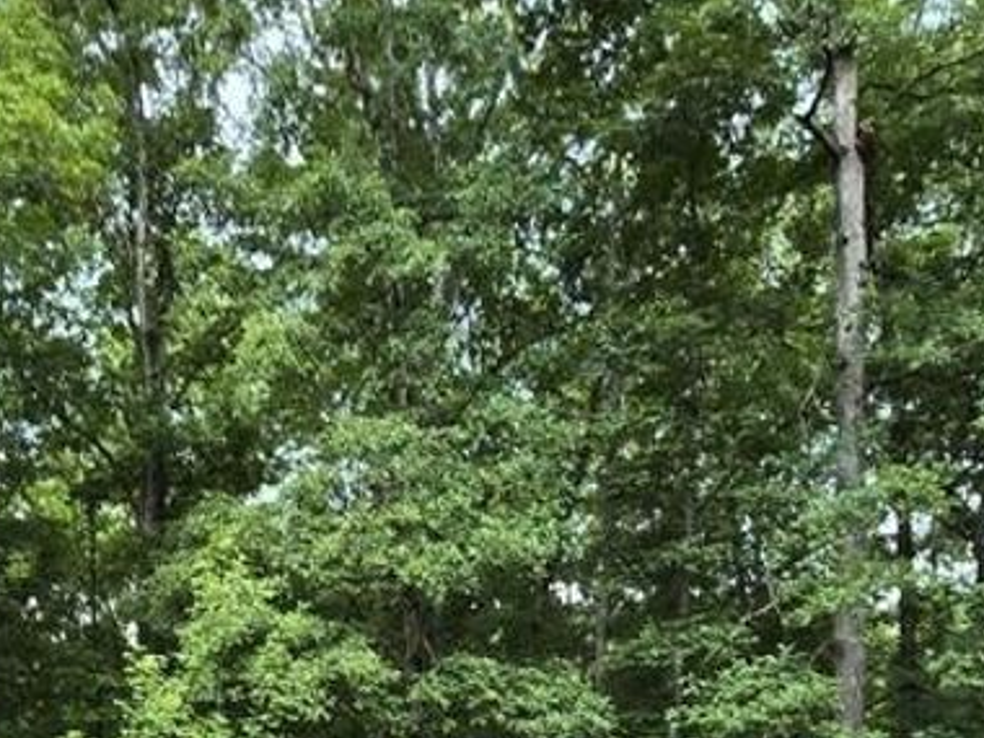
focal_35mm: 35
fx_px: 995
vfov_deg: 30.7
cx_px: 173
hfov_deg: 49.1
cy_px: 989
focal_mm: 2.2
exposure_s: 1/60
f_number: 2.2
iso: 80
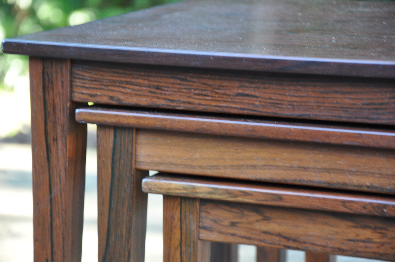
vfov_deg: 8.7
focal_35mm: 158
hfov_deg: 13.1
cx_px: 198
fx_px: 1726
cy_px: 131
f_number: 5.6
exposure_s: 1/20
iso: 500
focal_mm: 105
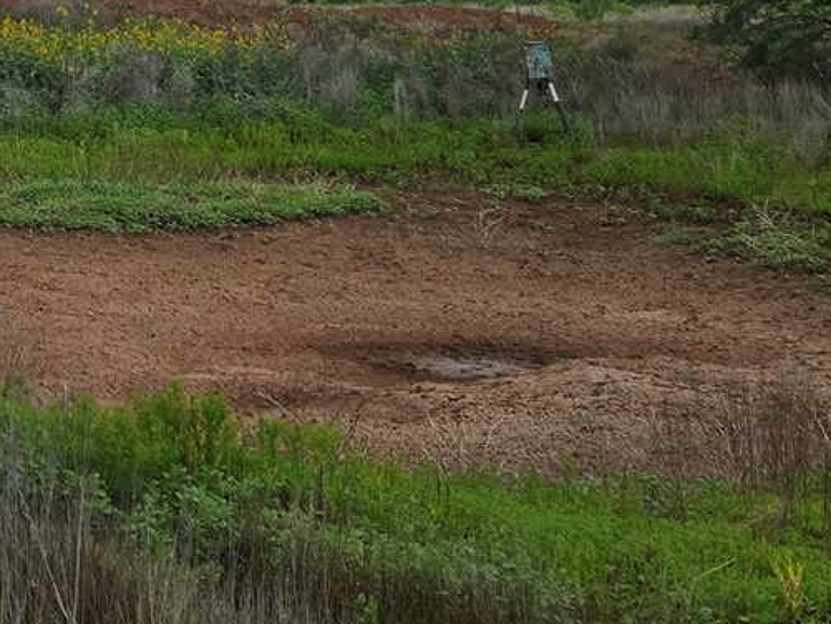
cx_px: -108
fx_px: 2257
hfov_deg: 19.8
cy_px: -81
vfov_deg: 15.3
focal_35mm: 94
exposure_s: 1/1879
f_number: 1.8
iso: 25
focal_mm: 5.4
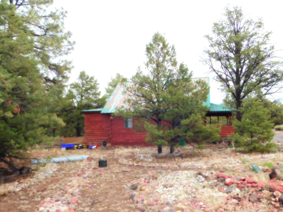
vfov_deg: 46.8
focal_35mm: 30
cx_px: 142
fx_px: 245
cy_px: 106
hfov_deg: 60.0
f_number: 3.2
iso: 125
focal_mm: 5.3
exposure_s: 1/320
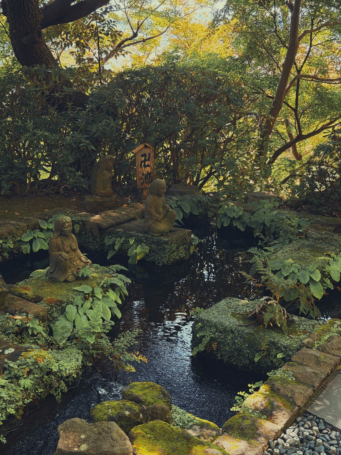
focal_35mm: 48
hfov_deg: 30.3
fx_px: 630
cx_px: 170
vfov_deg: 39.7
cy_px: 228
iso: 200
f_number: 1.78
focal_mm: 6.76
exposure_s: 1/227
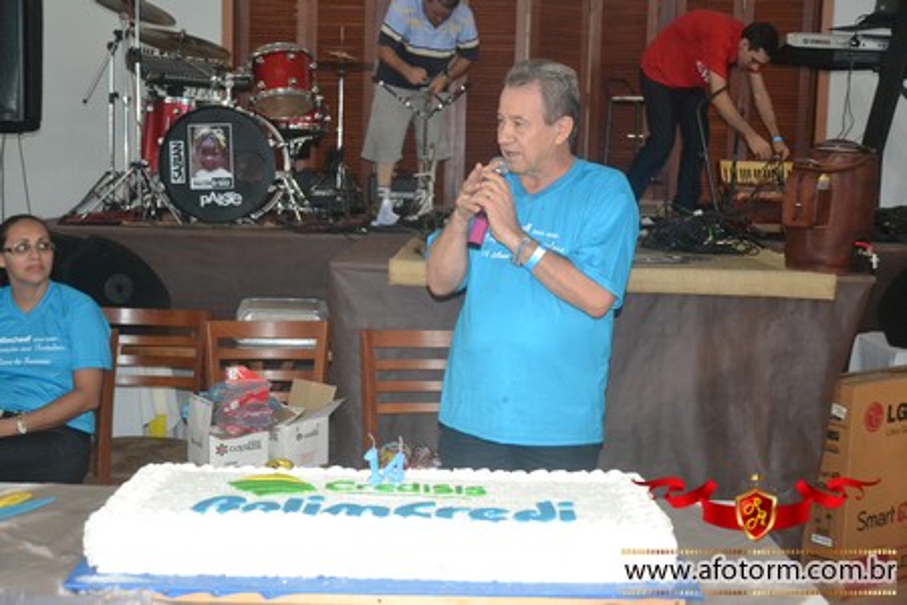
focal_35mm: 48
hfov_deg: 41.1
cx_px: 454
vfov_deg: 28.1
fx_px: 1209
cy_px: 302
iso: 3200
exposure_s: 1/60
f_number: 4.2
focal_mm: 32
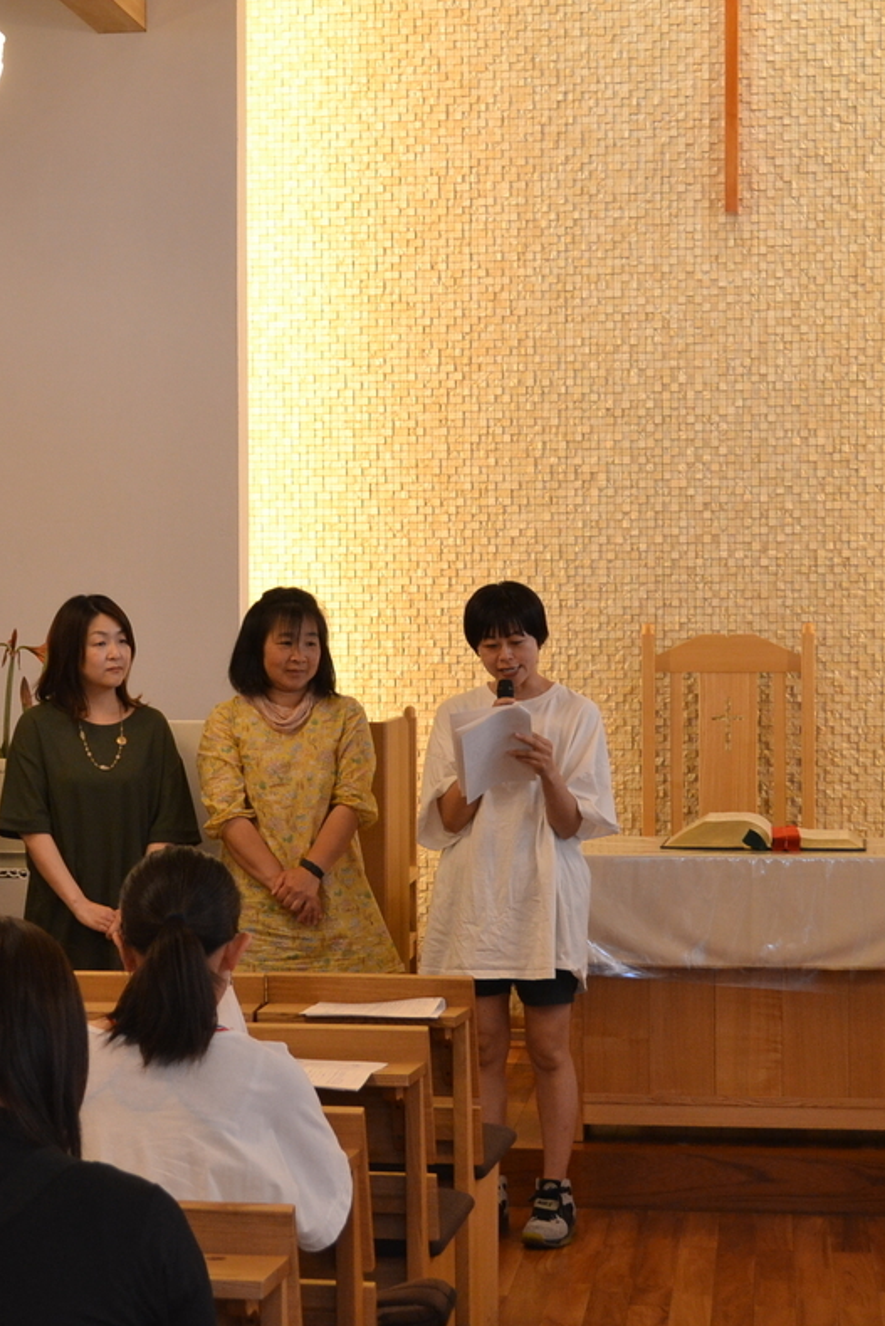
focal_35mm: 80
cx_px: 245
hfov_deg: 17.0
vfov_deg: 25.4
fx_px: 2940
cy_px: 665
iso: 900
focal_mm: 35
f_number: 5
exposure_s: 1/60
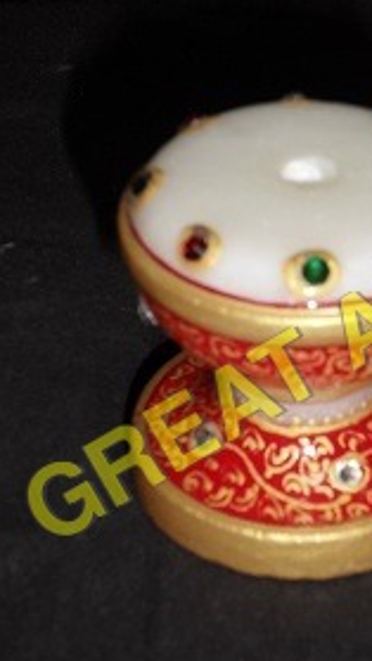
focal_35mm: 97
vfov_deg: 22.0
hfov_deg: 12.4
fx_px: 1700
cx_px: 296
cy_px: 364
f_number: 5.1
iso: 200
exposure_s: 1/45
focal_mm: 12.2
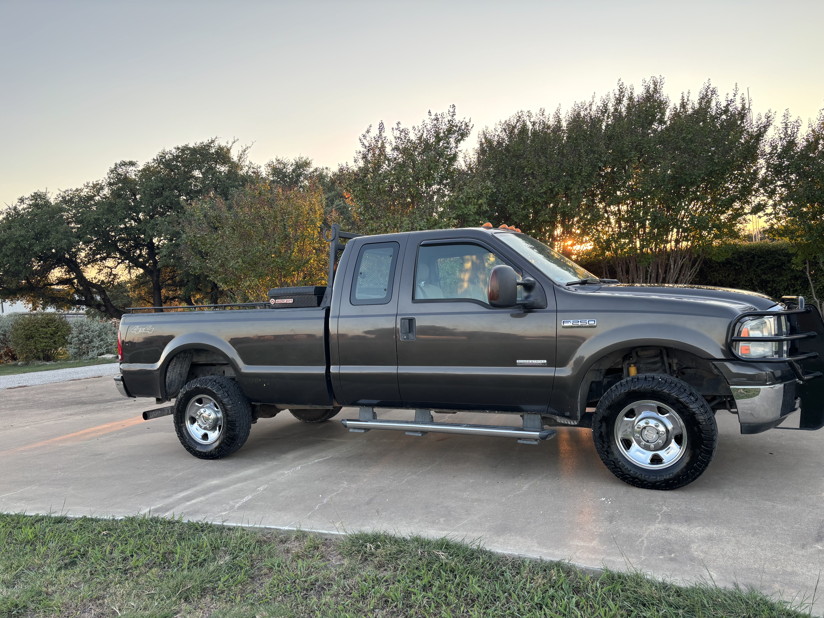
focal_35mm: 26
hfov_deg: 67.3
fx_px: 619
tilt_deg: -2.6
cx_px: 412
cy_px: 309
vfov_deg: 53.1
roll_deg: +4.4
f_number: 1.6
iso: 40
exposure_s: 1/121
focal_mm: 5.96
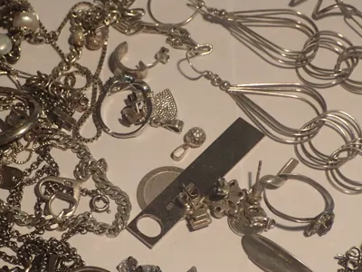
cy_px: 186
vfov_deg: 15.1
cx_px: 115
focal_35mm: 98
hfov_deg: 20.0
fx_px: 1025
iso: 200
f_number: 3.2
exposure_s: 1/100
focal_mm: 8.99
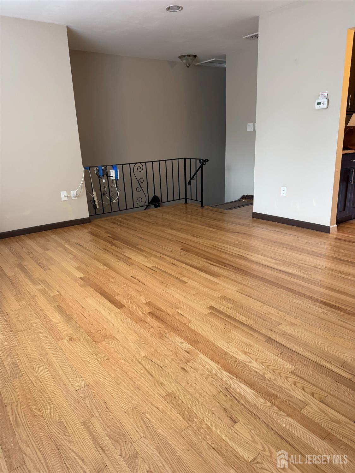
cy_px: 236
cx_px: 178
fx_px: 328
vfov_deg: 71.6
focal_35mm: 24
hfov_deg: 56.8
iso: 160
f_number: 1.78
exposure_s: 1/60
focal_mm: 6.76
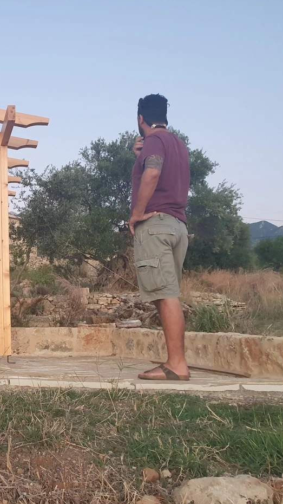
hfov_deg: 26.9
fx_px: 520
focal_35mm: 39
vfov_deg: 51.6
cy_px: 257
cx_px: -56
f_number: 2.4
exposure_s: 1/120
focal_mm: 4.32
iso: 320
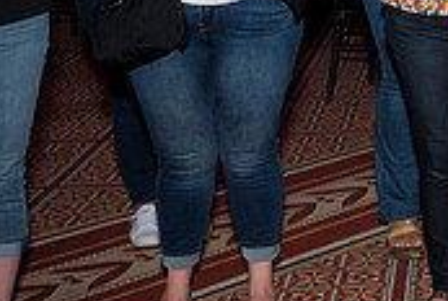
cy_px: -79
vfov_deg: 14.1
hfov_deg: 18.4
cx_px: 730
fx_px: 1172
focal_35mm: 94
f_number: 4
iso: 800
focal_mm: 28
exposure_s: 1/100
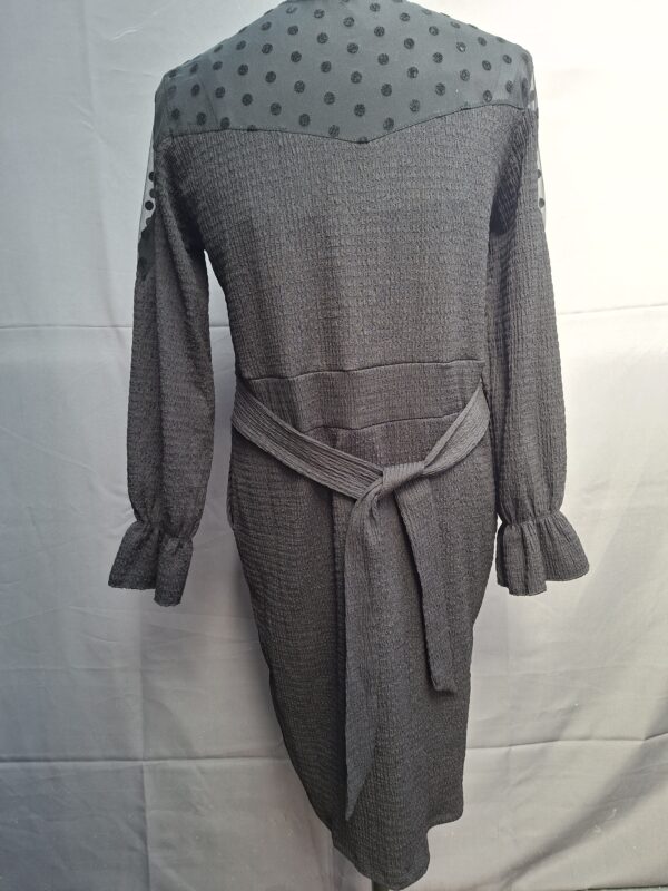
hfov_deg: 58.9
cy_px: 446
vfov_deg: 73.9
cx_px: 334
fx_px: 592
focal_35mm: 23
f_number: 1.8
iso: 64
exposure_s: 1/100
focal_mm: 5.54
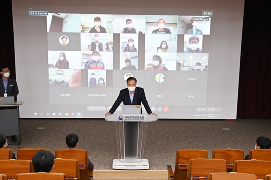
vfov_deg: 33.3
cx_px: 136
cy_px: 90
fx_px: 301
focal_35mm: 40
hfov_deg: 48.5
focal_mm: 40
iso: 1100
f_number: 4
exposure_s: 1/125
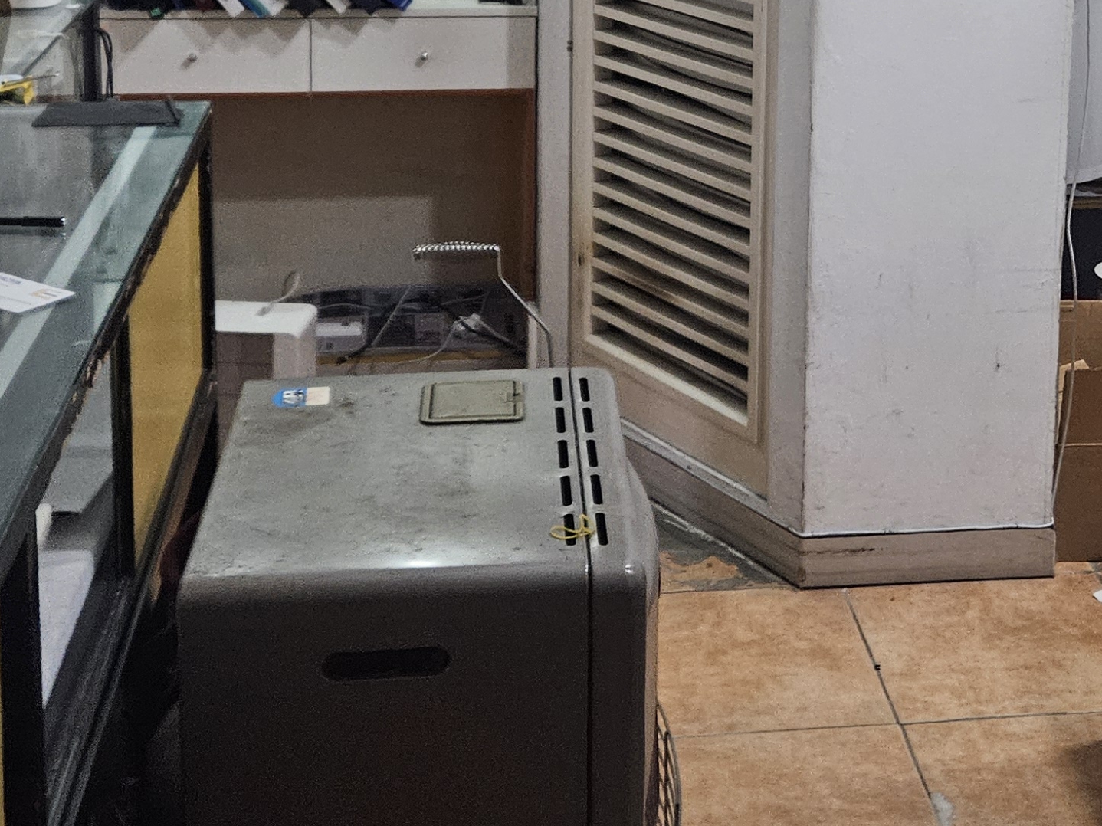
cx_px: 808
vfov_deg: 22.0
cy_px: -23
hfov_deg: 29.8
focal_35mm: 64
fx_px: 2037
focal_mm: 5.4
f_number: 1.8
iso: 640
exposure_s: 1/120
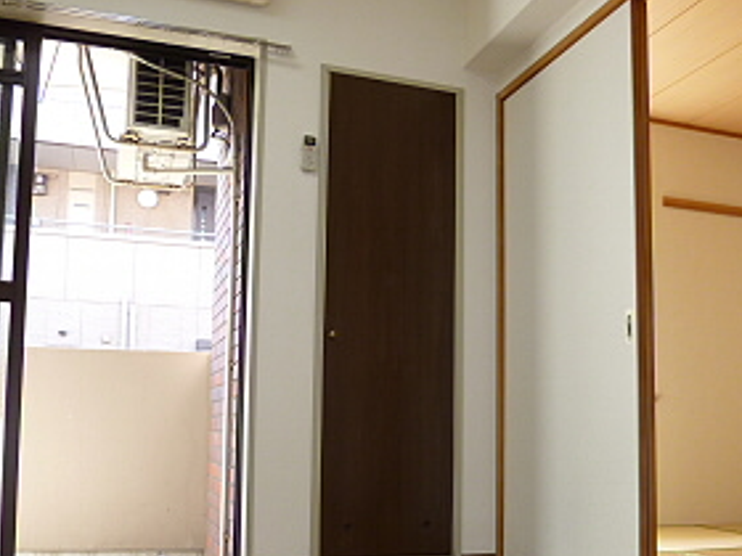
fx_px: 772
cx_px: 382
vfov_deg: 39.2
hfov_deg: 51.3
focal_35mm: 36
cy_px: 369
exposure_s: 1/60
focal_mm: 4.3
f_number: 2.5
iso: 125
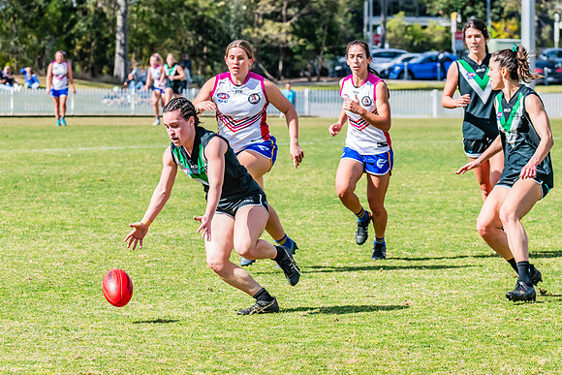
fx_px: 3478
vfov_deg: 6.2
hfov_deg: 9.2
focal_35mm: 223
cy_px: 198
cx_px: 222
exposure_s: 1/1250
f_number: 10
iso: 800
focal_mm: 180
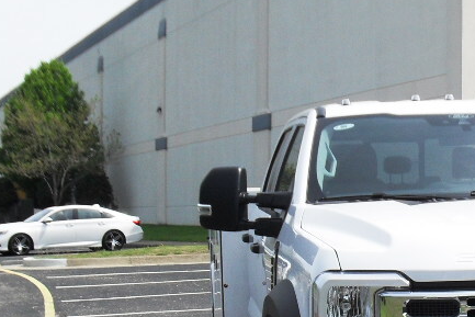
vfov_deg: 15.7
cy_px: 302
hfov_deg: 22.7
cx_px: 482
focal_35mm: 86
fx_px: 1135
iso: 100
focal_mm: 6.3
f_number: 8.4
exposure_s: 1/180
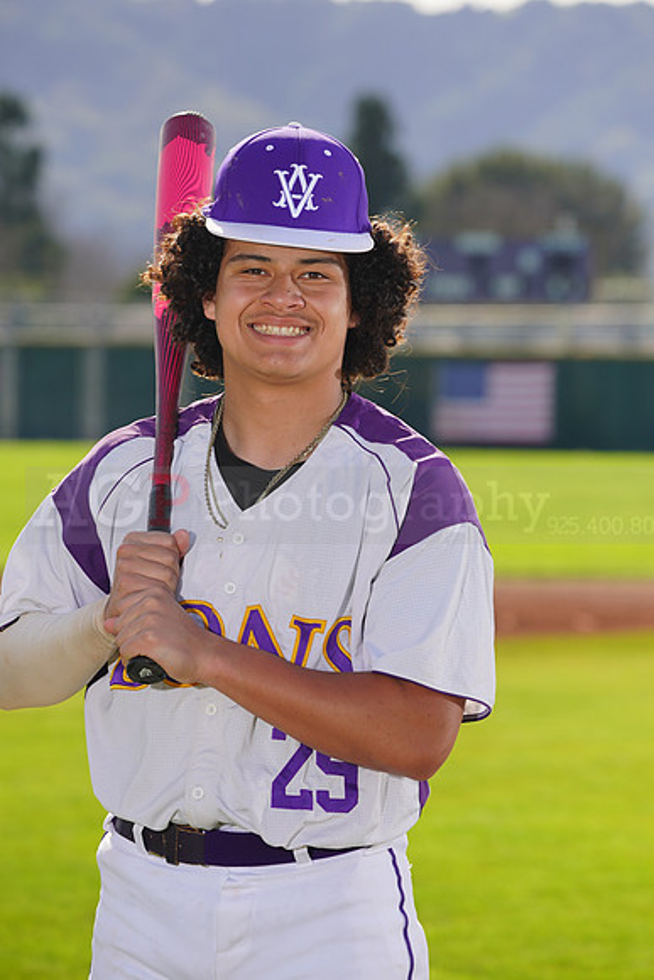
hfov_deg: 6.8
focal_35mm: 203
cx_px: 327
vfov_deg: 10.1
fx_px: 5528
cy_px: 490
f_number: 8
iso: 100
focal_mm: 203
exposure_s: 1/250
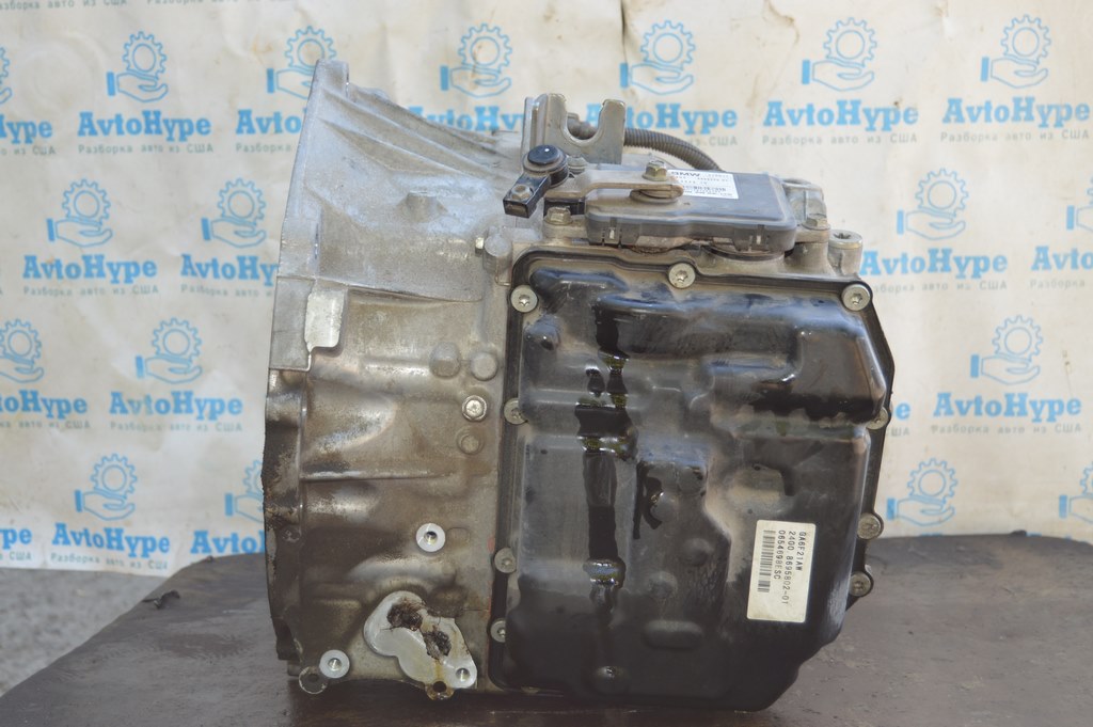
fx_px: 1729
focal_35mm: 57
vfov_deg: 23.7
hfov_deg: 35.1
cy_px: 364
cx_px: 546
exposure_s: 1/125
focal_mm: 38
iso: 280
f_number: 4.8
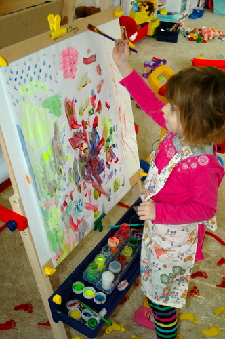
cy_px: 170
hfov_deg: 28.9
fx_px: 437
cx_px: 112
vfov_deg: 42.4
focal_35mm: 46
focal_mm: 31
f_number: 4
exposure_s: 1/60
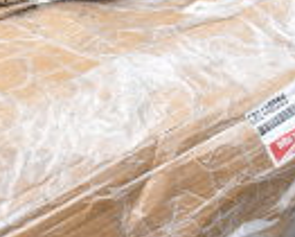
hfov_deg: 12.8
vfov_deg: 11.8
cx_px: -295
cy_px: 82
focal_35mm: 131
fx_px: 1145
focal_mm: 20
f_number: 5.6
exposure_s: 1/125
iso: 200
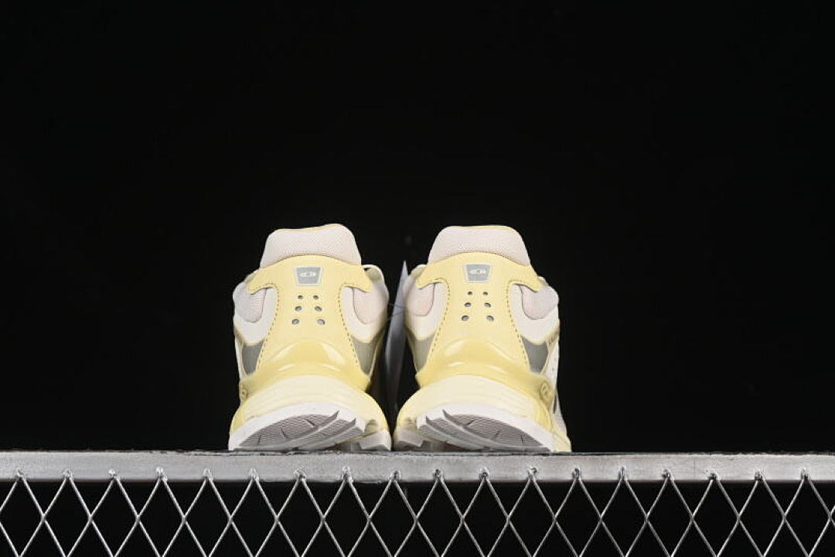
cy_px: 278
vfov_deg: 18.2
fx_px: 1739
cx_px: 418
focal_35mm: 75
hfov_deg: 27.0
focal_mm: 50
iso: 160
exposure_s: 1/80
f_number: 8
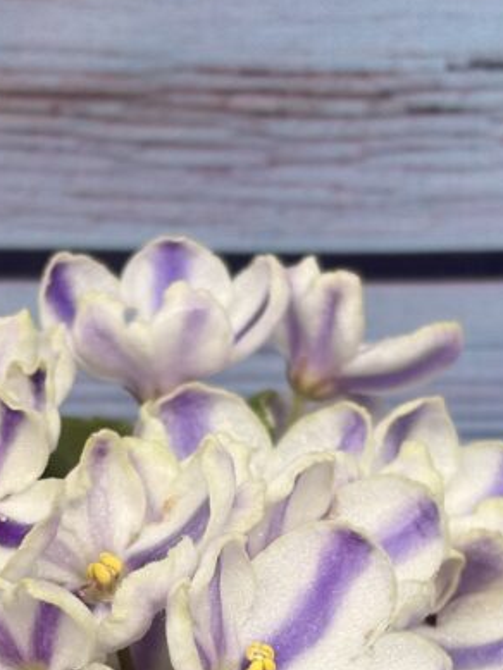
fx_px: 2653
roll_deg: +0.3
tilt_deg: -28.6
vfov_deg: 14.2
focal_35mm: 137
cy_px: 646
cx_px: 31
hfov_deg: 10.8
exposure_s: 1/121
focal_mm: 5.96
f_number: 1.6
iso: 32
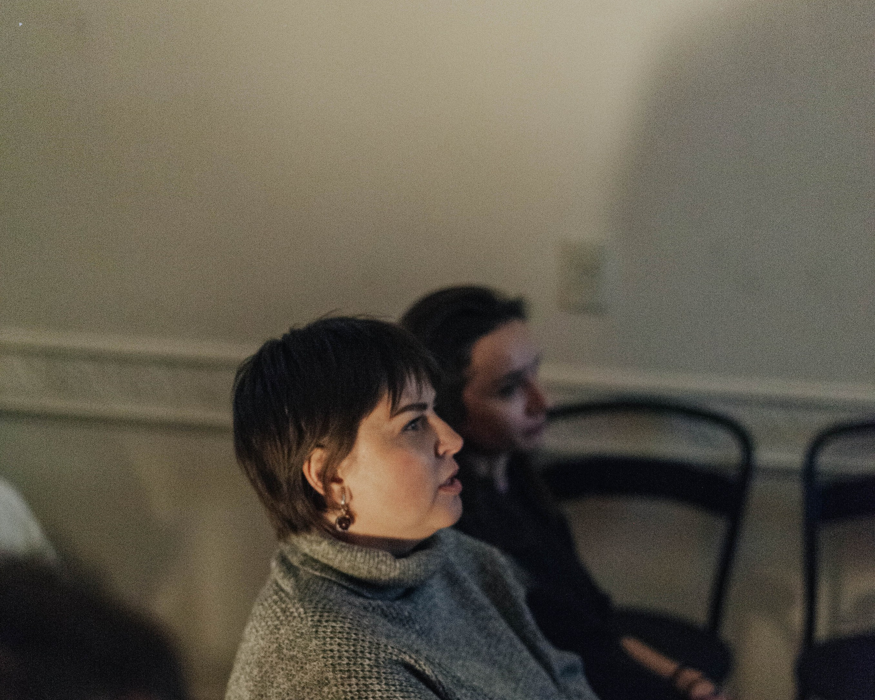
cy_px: 512
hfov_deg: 26.8
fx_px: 1838
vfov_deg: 21.4
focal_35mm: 71
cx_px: 436
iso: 3200
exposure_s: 1/100
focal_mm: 50
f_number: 1.8
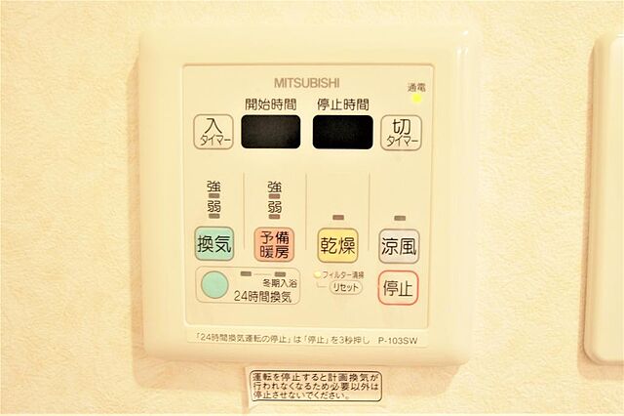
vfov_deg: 36.8
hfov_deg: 53.2
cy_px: 208
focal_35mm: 36
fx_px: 624
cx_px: 312
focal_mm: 24
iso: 250
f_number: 4.5
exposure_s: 1/40
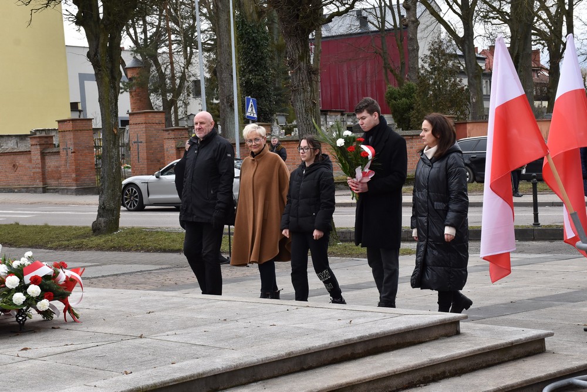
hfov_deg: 28.1
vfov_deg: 19.0
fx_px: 1175
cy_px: 196
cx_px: 294
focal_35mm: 72
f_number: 9
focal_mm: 48
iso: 640
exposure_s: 1/320
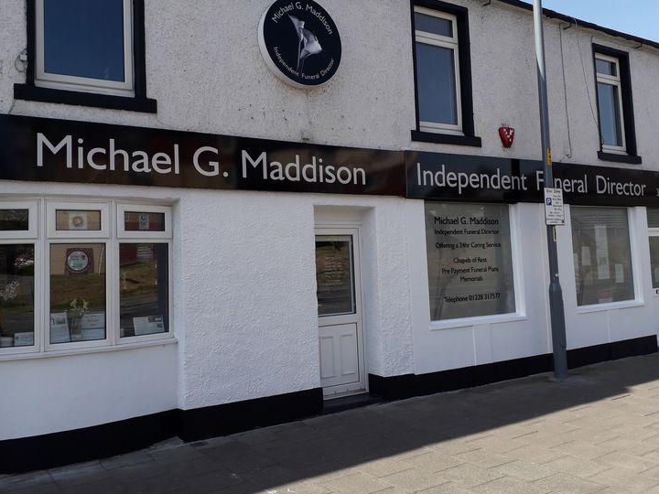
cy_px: 206
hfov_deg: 56.8
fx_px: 609
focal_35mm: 32
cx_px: 335
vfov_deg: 44.0
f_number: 1.9
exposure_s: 1/1034
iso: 40
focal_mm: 3.6
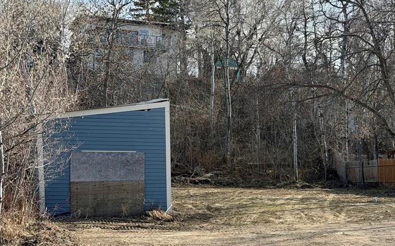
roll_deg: -0.7
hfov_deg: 28.0
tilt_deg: +2.4
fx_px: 786
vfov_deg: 17.8
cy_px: 158
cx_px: 271
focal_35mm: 73
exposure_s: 1/2494
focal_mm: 6.76
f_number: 1.78
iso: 80
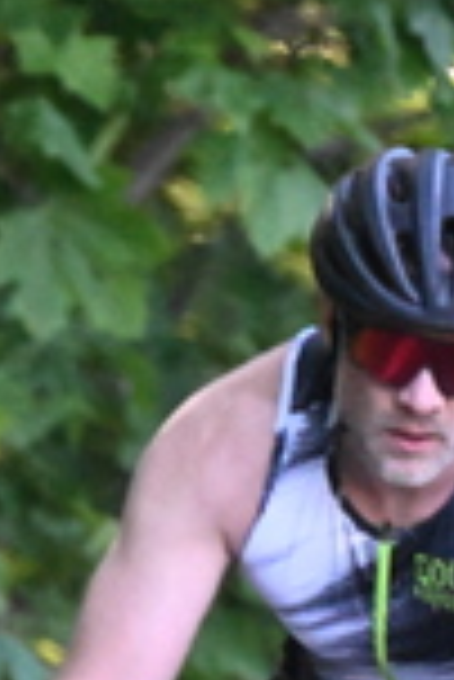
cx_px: 303
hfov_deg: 0.5
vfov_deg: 0.7
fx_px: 54955
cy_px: 1081
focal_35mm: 2912
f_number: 11
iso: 25600
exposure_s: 1/800
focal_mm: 800
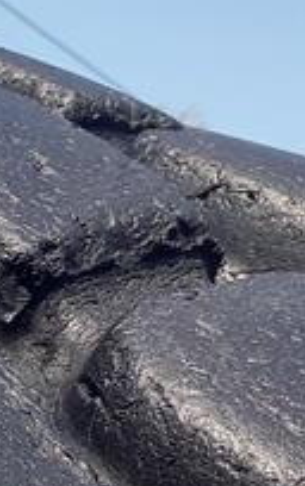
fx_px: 1764
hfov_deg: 8.4
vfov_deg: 15.2
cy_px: 560
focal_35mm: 133
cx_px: -586
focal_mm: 4.65
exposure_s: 1/494
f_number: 1.8
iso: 50
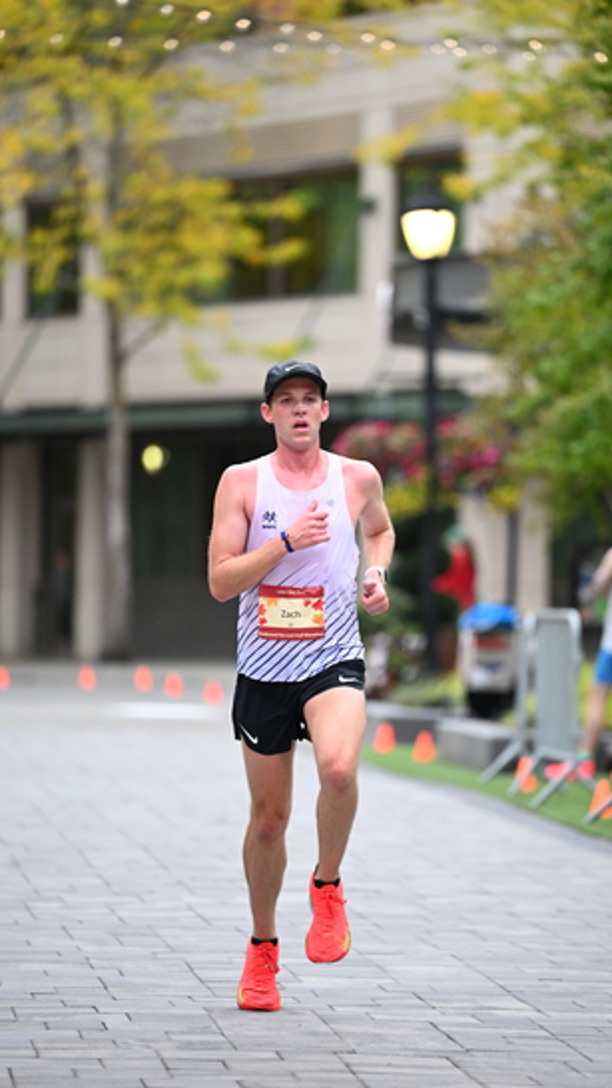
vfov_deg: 10.2
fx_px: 6089
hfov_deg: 5.8
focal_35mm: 211
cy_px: 546
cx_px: 322
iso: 1600
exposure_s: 1/800
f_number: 2.8
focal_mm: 200
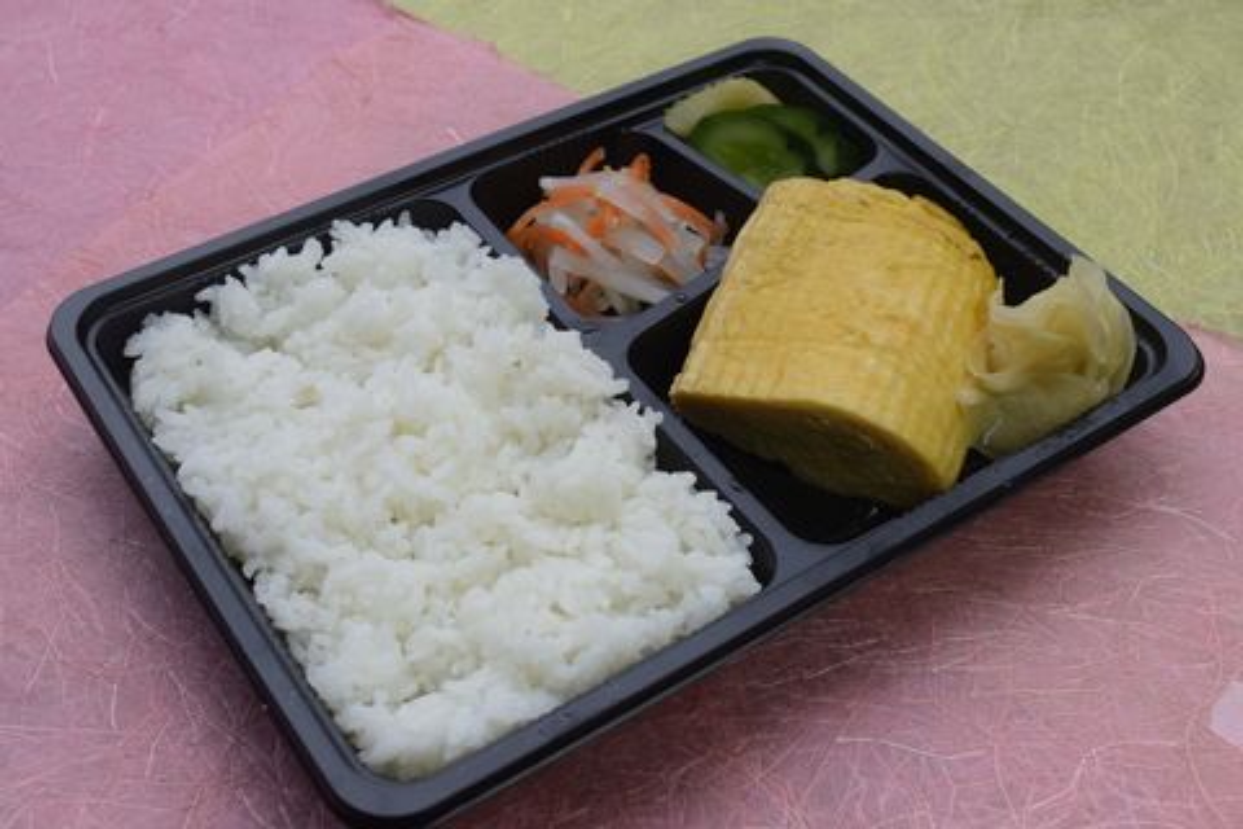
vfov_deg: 28.1
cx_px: 622
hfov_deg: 41.1
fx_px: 1657
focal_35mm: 48
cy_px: 414
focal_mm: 32
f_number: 9
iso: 800
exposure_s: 1/320
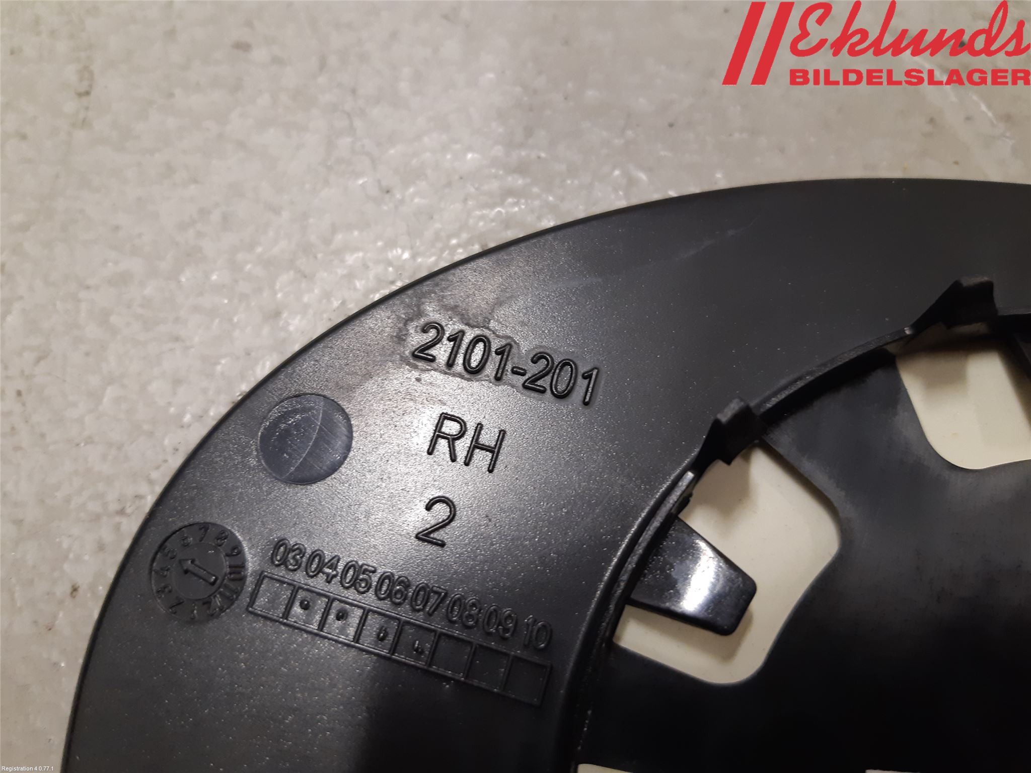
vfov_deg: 53.1
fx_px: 774
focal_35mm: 26
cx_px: 516
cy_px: 386
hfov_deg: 67.3
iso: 200
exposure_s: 1/50
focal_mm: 3.93
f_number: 1.7
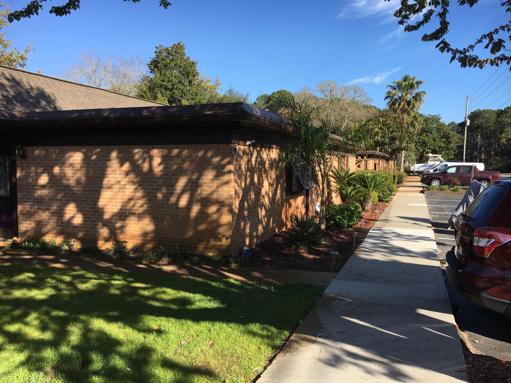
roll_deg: +0.1
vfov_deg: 48.2
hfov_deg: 61.7
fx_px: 428
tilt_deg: -4.5
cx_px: 256
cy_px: 192
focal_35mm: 29
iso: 25
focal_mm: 4.15
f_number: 2.2
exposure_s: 1/927
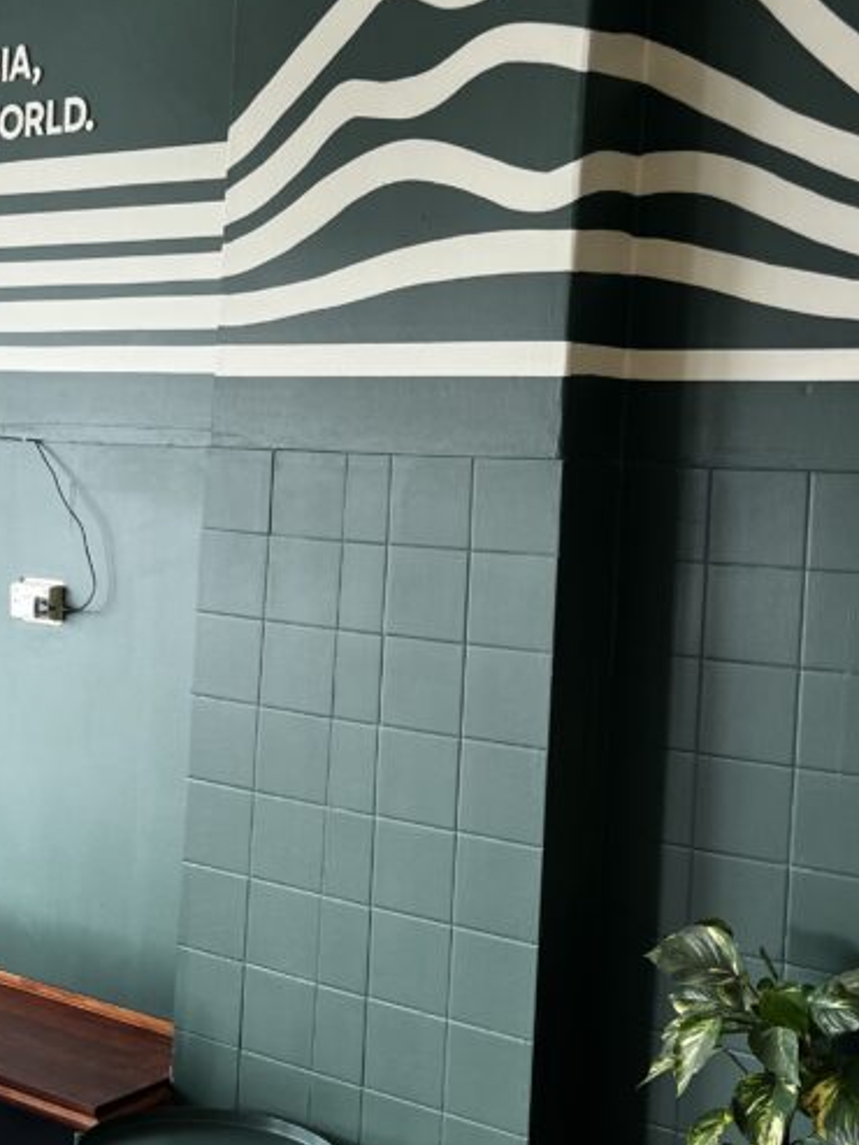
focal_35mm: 54
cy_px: 527
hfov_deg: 26.3
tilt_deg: -2.1
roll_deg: -1.9
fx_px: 1786
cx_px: 118
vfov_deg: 35.5
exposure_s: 1/100
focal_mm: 5.7
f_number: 1.5
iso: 100
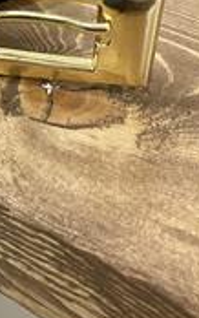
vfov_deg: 31.2
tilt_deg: -37.0
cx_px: -49
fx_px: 546
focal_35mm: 63
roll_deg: +2.2
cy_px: 43
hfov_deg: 19.3
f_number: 1.8
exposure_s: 1/50
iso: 320
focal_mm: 4.25
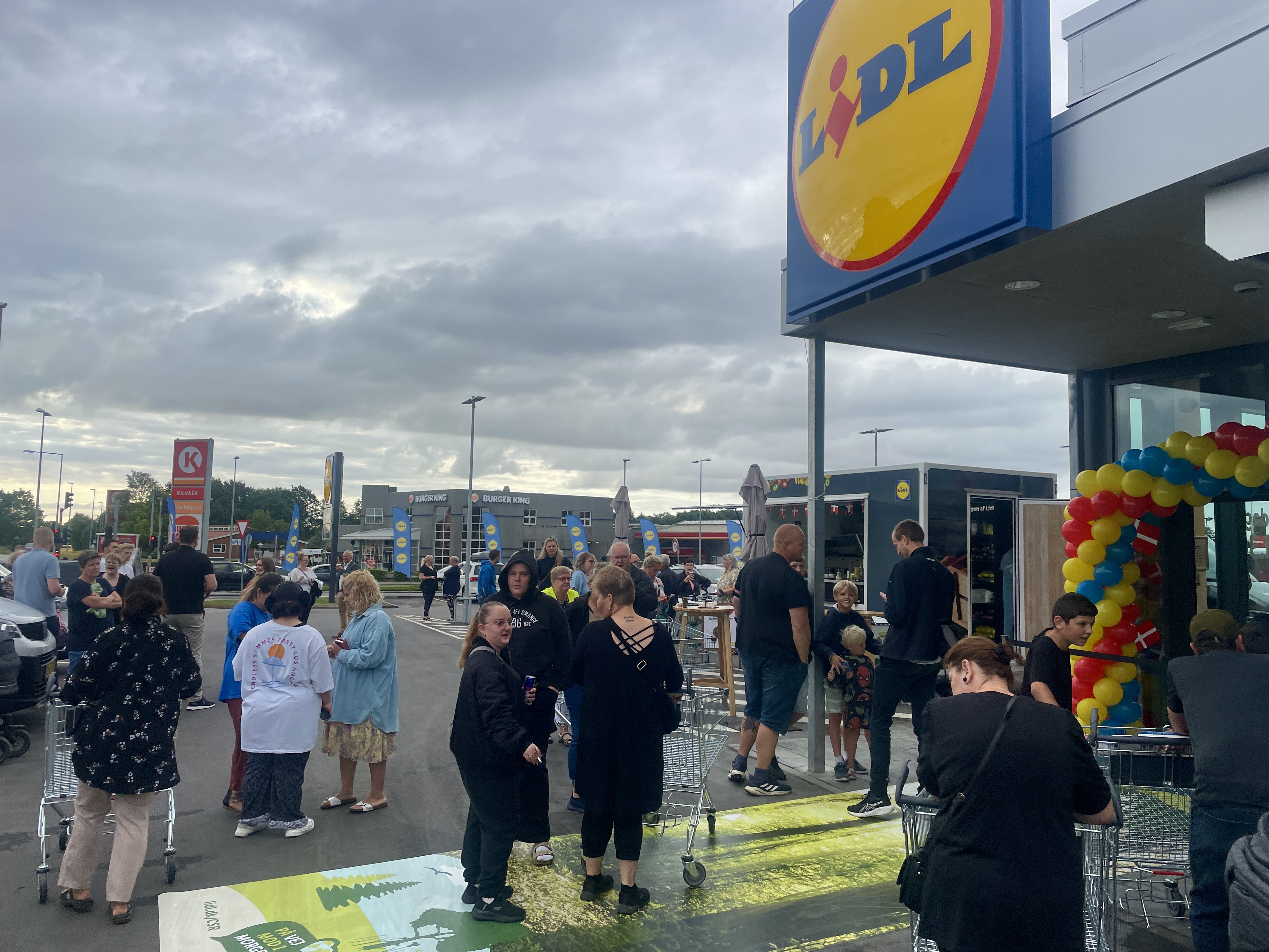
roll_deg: -2.3
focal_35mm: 26
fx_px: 953
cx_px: 634
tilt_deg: +4.8
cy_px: 476
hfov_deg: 67.3
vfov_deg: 53.1
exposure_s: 1/1208
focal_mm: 4.2
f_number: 1.6
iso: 32
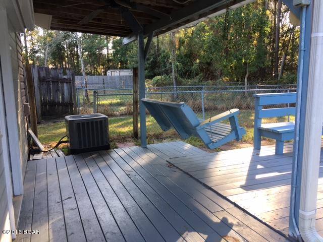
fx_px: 271
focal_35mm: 29
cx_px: 162
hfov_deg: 61.7
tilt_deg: -7.7
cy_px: 121
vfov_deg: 48.2
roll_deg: +1.6
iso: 40
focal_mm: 4.15
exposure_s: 1/120
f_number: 2.2
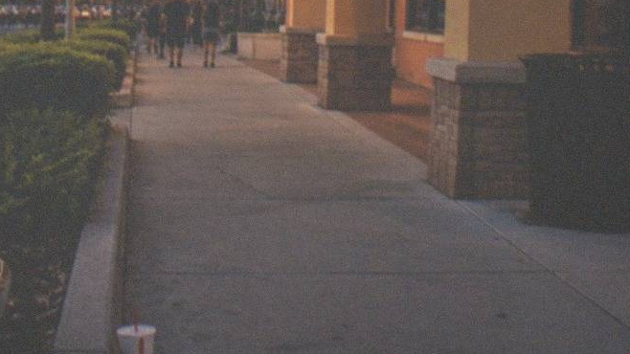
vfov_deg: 15.3
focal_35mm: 78
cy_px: 46
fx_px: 1303
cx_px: 153
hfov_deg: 26.8
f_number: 4
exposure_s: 1/2000
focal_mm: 49
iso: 800
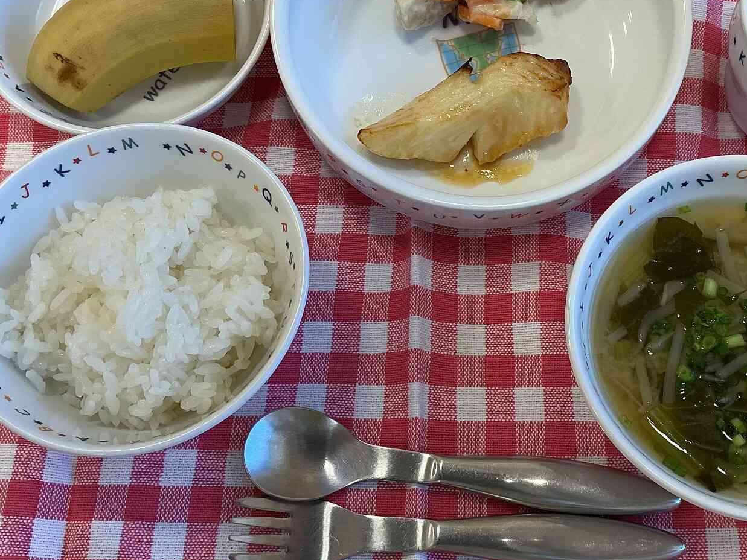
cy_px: 208
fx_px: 1036
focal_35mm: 48
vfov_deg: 30.1
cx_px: 454
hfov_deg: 39.5
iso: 40
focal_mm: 3
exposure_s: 1/120
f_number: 1.8
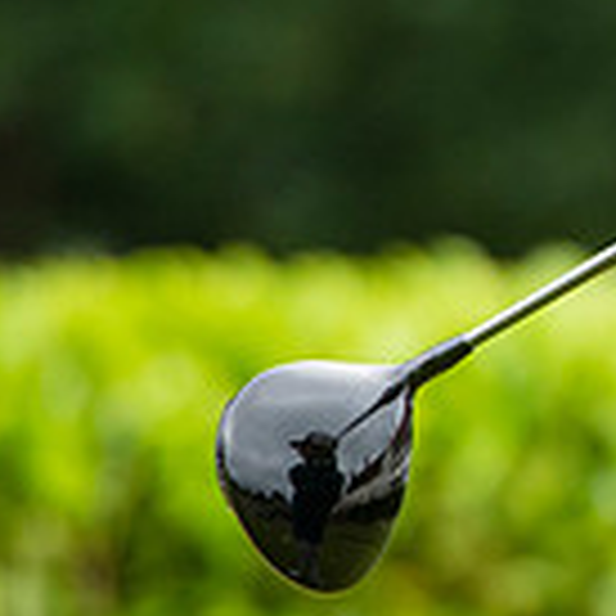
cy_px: 128
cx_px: 1290
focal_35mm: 1081
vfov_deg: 1.6
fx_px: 21764
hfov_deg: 1.6
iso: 400
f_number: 4
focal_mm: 200
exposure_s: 1/1250
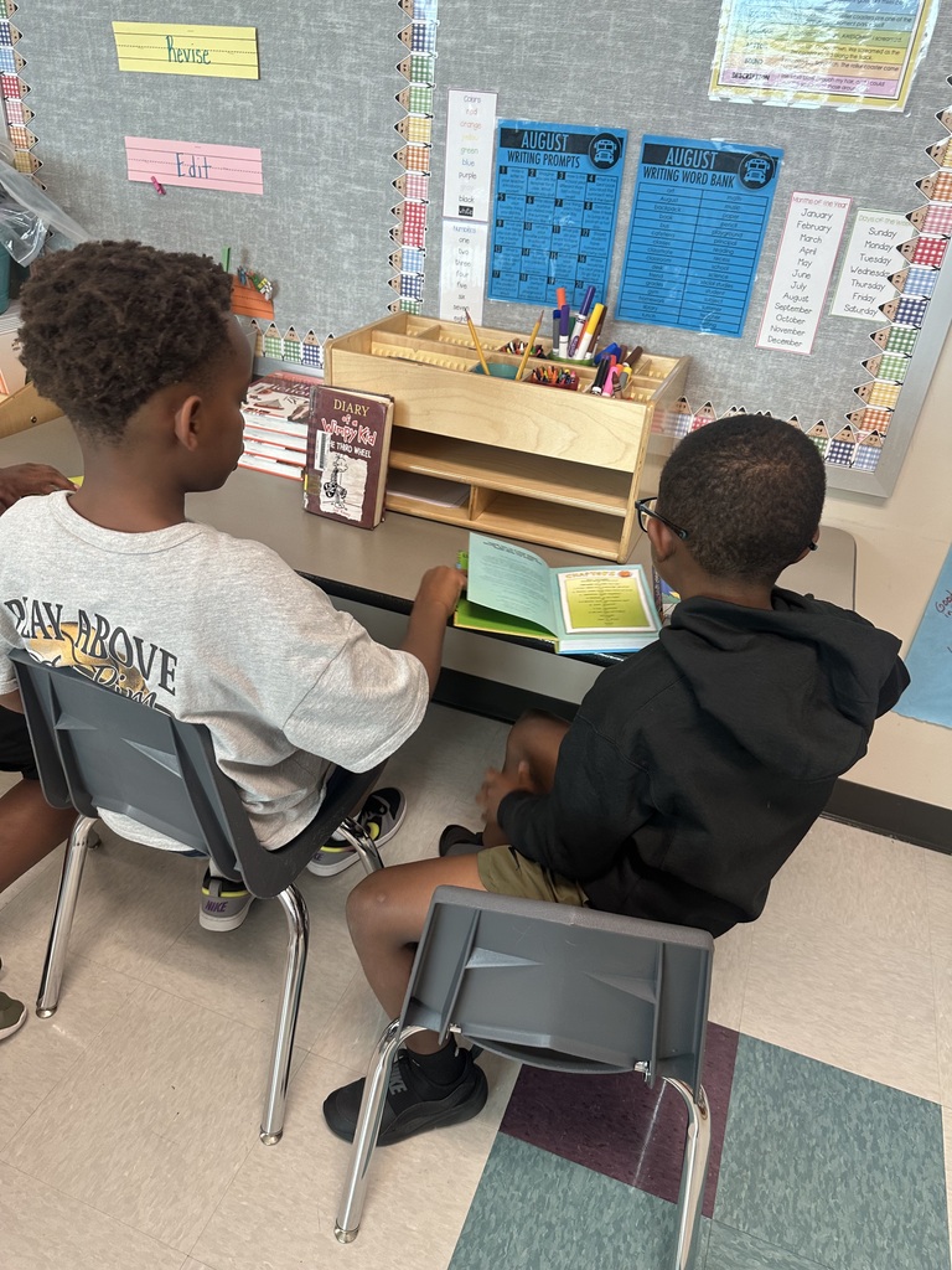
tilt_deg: -32.0
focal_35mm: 24
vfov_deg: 71.6
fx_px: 880
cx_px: 476
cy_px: 635
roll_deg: -6.9
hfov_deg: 56.8
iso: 160
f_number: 1.78
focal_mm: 6.86
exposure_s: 1/60
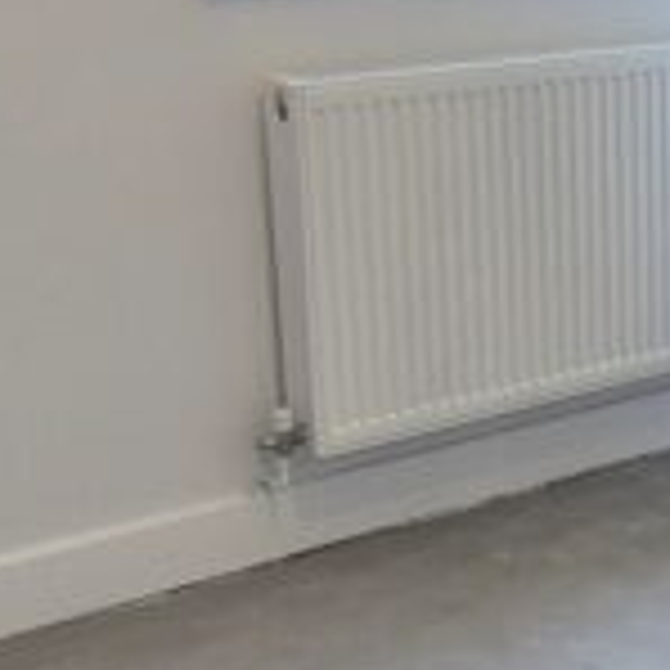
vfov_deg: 21.9
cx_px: 971
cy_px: 409
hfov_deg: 19.4
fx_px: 1730
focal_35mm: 79
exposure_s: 1/100
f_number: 2.2
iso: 80
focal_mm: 2.2
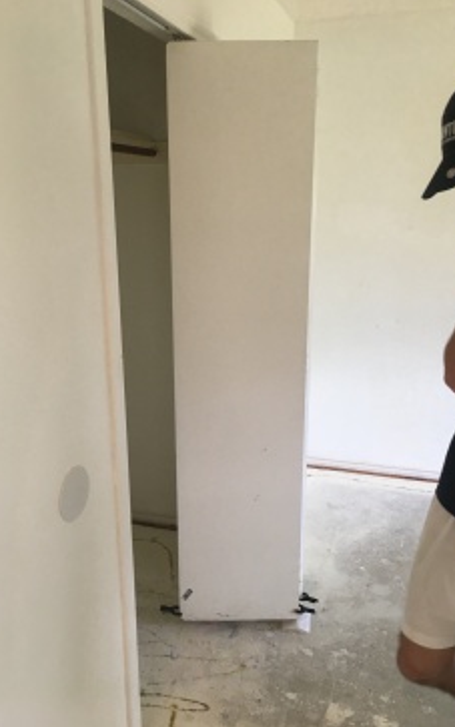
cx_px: 214
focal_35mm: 31
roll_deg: +0.0
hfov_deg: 40.6
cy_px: 365
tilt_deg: -13.5
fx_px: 615
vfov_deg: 61.2
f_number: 2.2
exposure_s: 1/30
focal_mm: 4.15
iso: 40
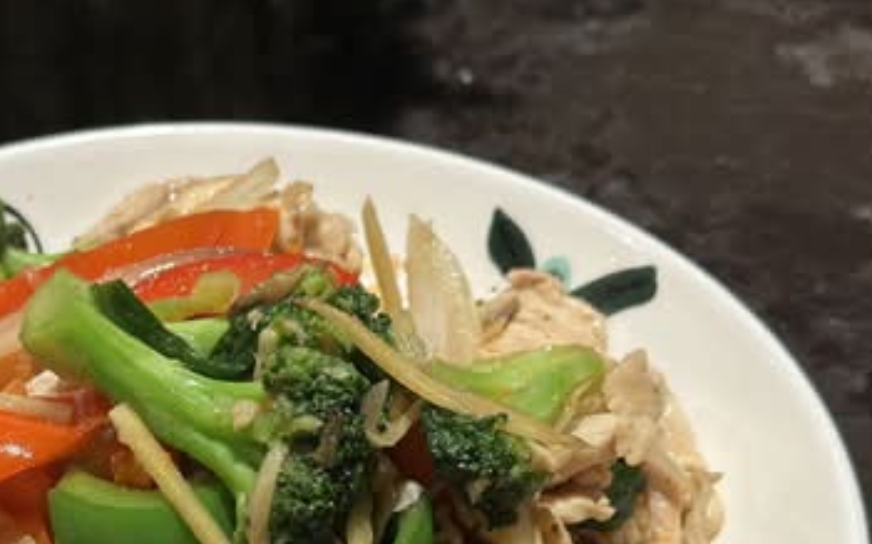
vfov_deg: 15.1
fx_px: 2019
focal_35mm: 85
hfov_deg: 24.1
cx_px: 206
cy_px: 522
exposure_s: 1/60
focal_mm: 6.86
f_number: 1.78
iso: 125
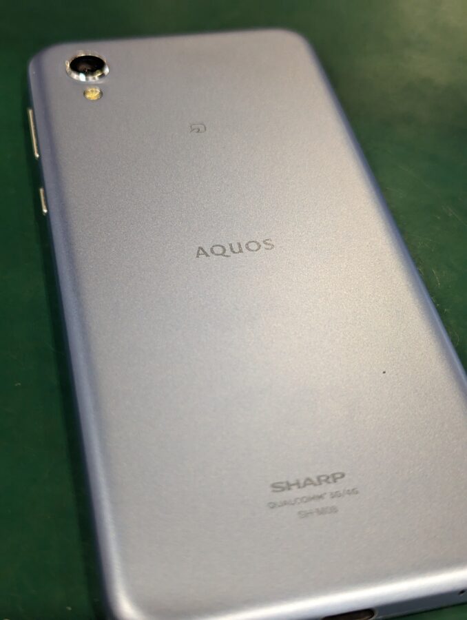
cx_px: 234
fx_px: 861
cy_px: 310
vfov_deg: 39.6
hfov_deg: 30.3
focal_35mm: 48
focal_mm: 6.81
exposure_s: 1/195
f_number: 1.85
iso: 435
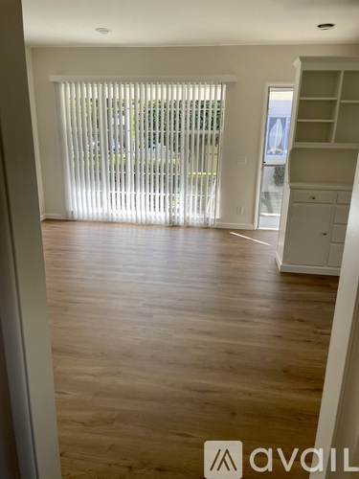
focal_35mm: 26
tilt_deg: -14.9
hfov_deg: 53.1
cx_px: 180
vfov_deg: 67.3
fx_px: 360
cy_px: 240
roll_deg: -2.0
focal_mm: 4.2
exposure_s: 1/163
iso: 32
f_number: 1.6
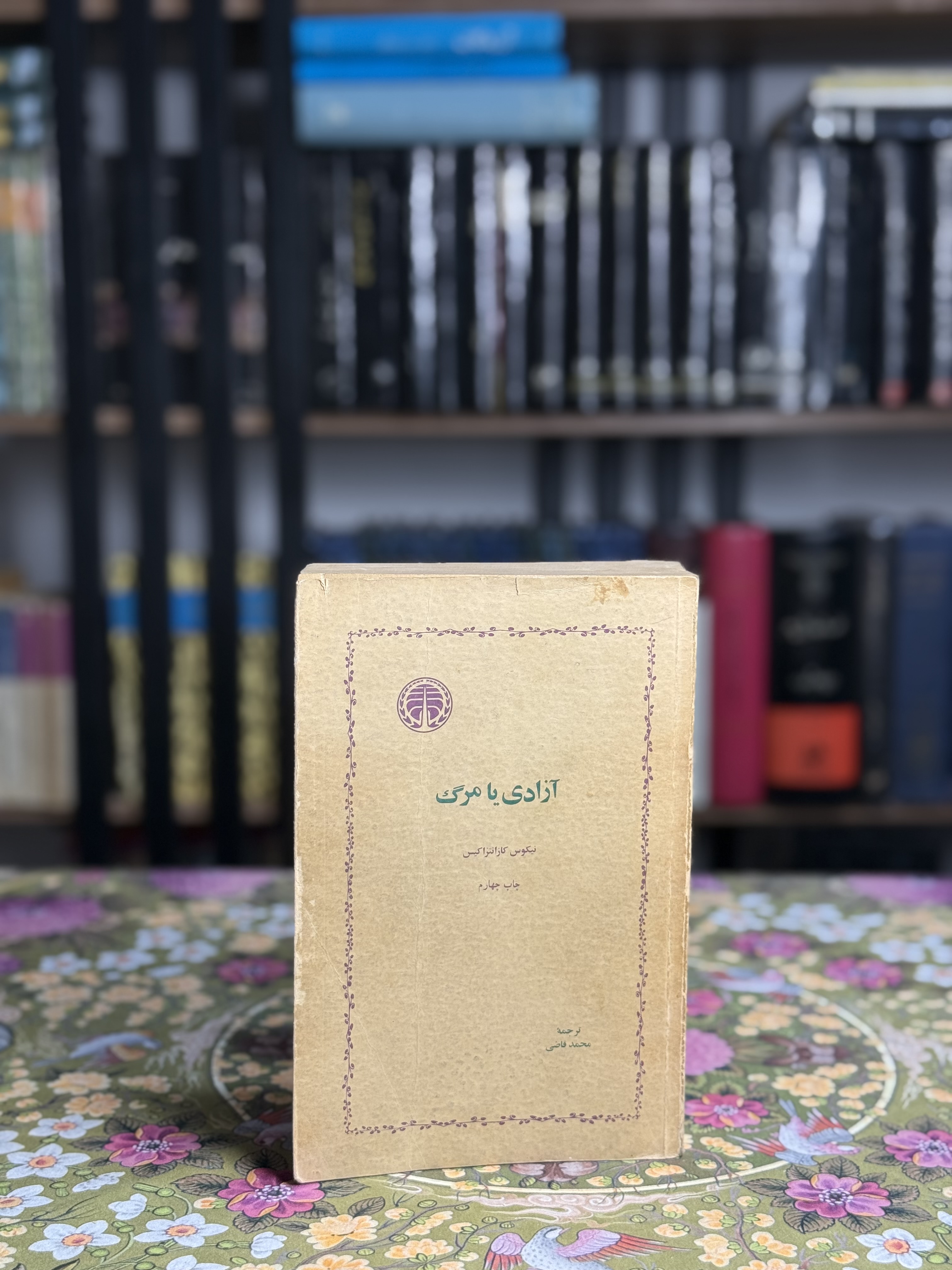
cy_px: 635
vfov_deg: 39.7
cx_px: 476
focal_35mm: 48
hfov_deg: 30.3
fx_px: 1760
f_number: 1.78
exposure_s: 1/121
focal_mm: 6.76
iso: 50
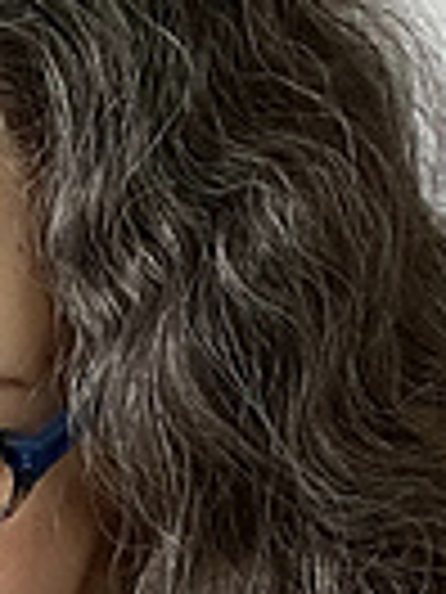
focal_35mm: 146
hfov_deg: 9.9
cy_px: 1152
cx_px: -167
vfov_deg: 12.1
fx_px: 2508
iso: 125
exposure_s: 1/60
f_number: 2.2
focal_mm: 2.71
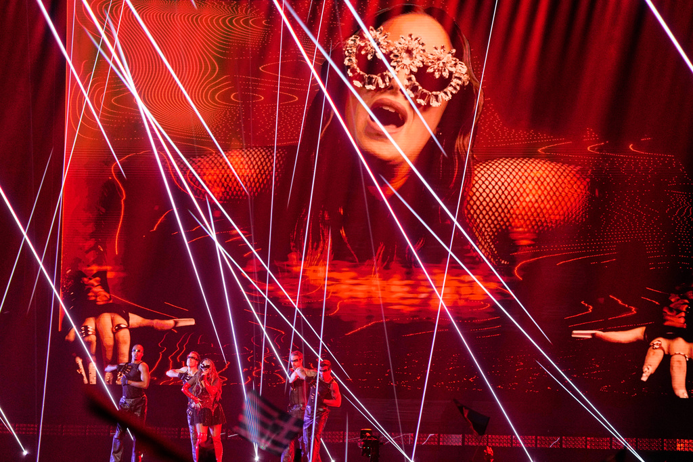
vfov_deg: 8.2
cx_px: 346
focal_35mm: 167
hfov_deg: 12.3
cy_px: 231
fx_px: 3214
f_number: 2.8
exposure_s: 1/500
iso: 1600
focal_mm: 167
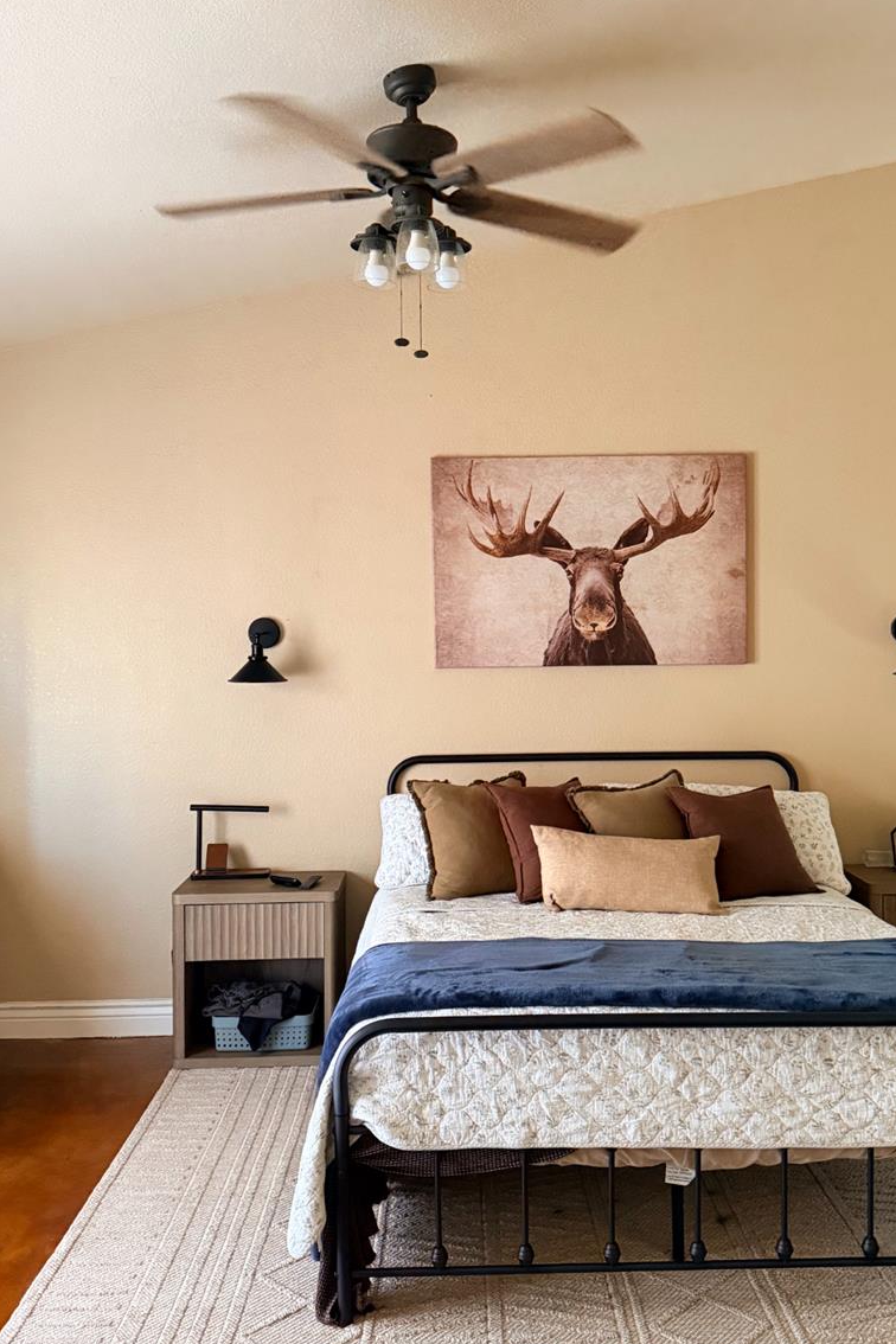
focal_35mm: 33
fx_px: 1232
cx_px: 494
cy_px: 690
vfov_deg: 57.2
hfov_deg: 39.9
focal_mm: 6.76
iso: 800
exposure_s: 1/60
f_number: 1.78
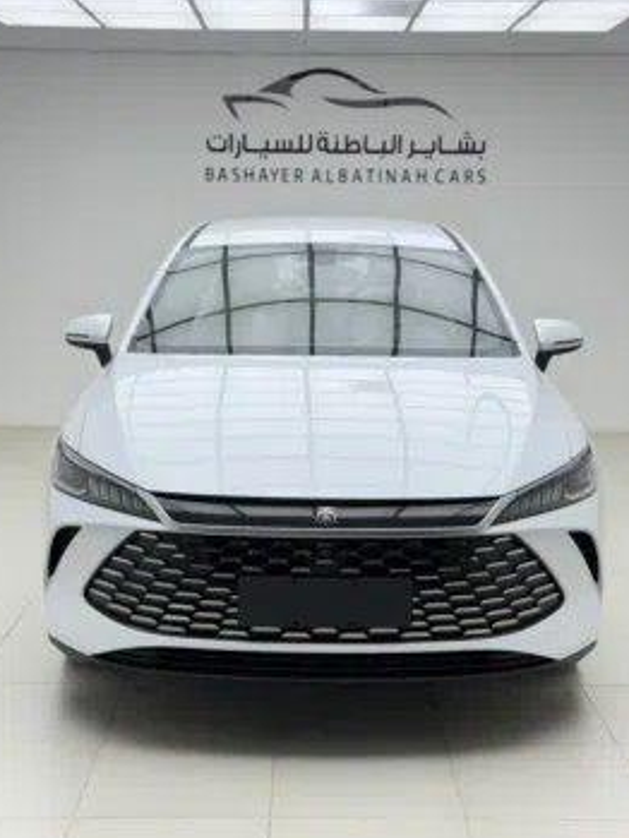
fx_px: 1332
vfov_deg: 34.9
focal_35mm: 55
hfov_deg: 26.6
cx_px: 324
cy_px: 432
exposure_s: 1/259
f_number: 1.78
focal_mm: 6.76
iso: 80
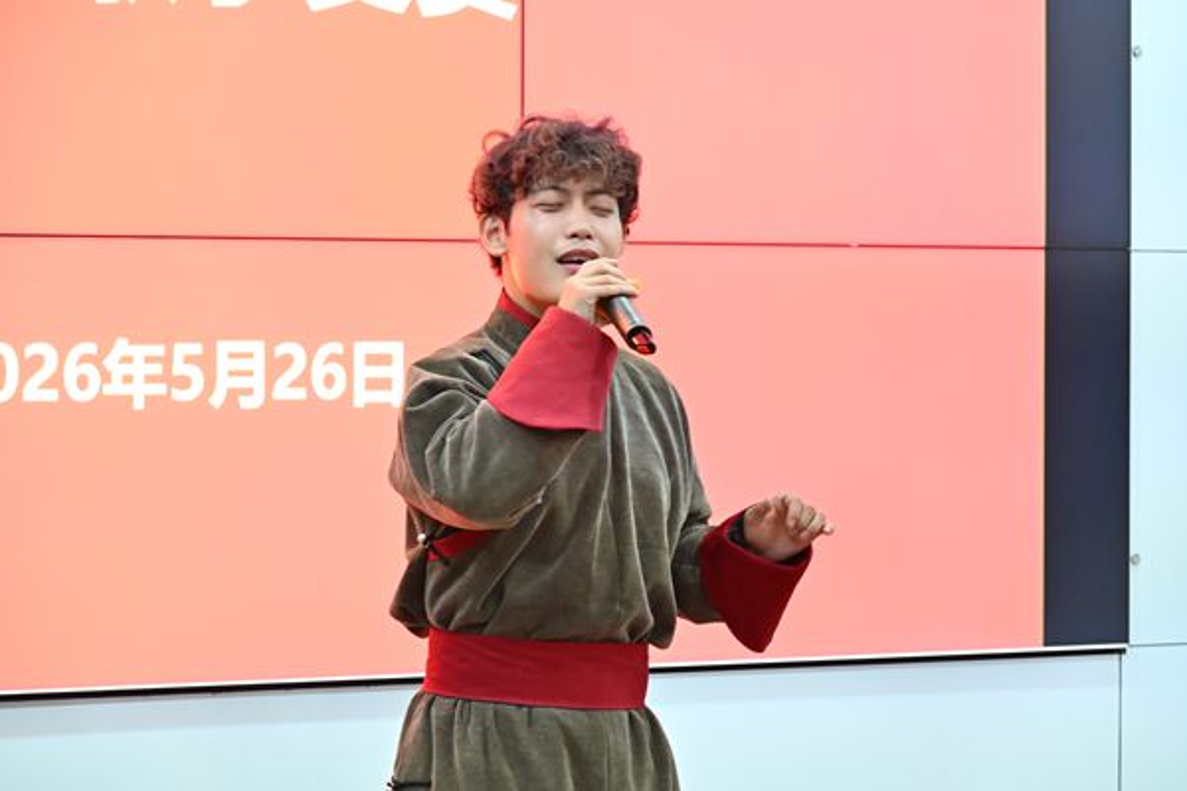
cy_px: 396
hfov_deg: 14.8
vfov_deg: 9.9
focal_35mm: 139
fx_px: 4583
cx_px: 594
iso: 6400
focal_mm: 93
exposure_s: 1/60
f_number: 7.1
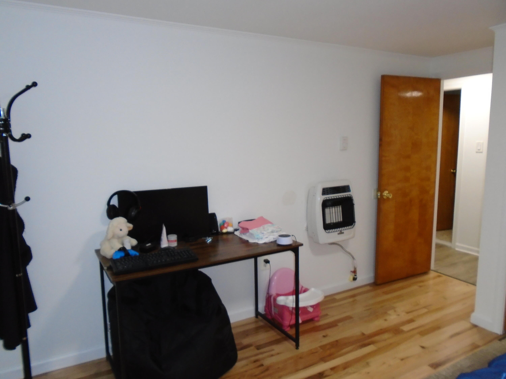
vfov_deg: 53.1
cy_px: 190
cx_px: 253
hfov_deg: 67.3
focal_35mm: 26
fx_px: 380
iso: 250
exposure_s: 1/30
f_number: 3.2
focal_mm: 4.6
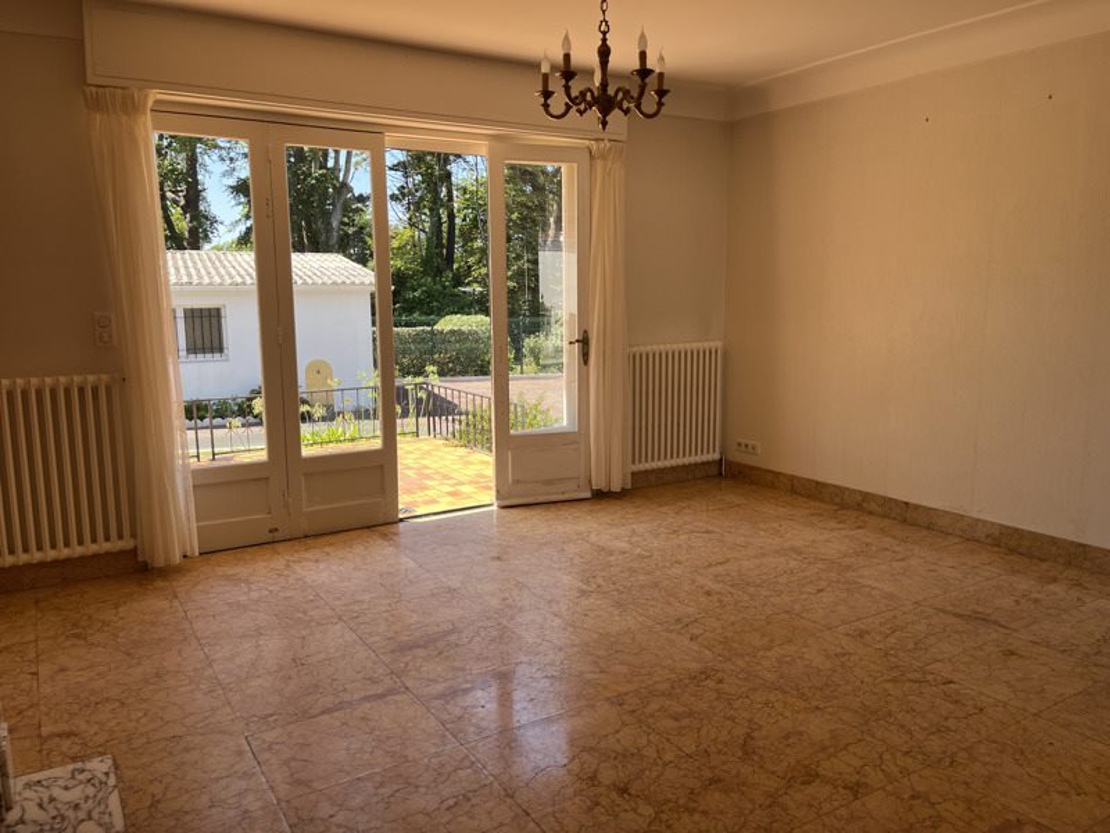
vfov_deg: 53.1
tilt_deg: -9.8
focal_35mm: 26
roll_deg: +0.4
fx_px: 834
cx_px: 555
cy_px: 416
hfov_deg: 67.3
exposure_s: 1/463
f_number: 1.6
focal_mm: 5.1
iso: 50
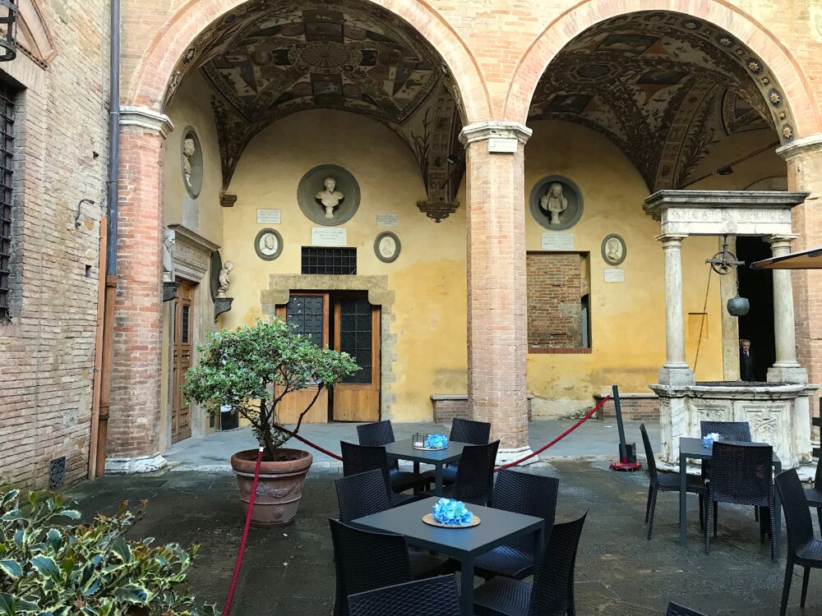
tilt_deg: +3.4
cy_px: 308
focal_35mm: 28
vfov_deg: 49.7
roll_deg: +0.0
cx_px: 411
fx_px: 665
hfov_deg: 63.4
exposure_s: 1/33
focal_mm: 3.99
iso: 25
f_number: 1.8
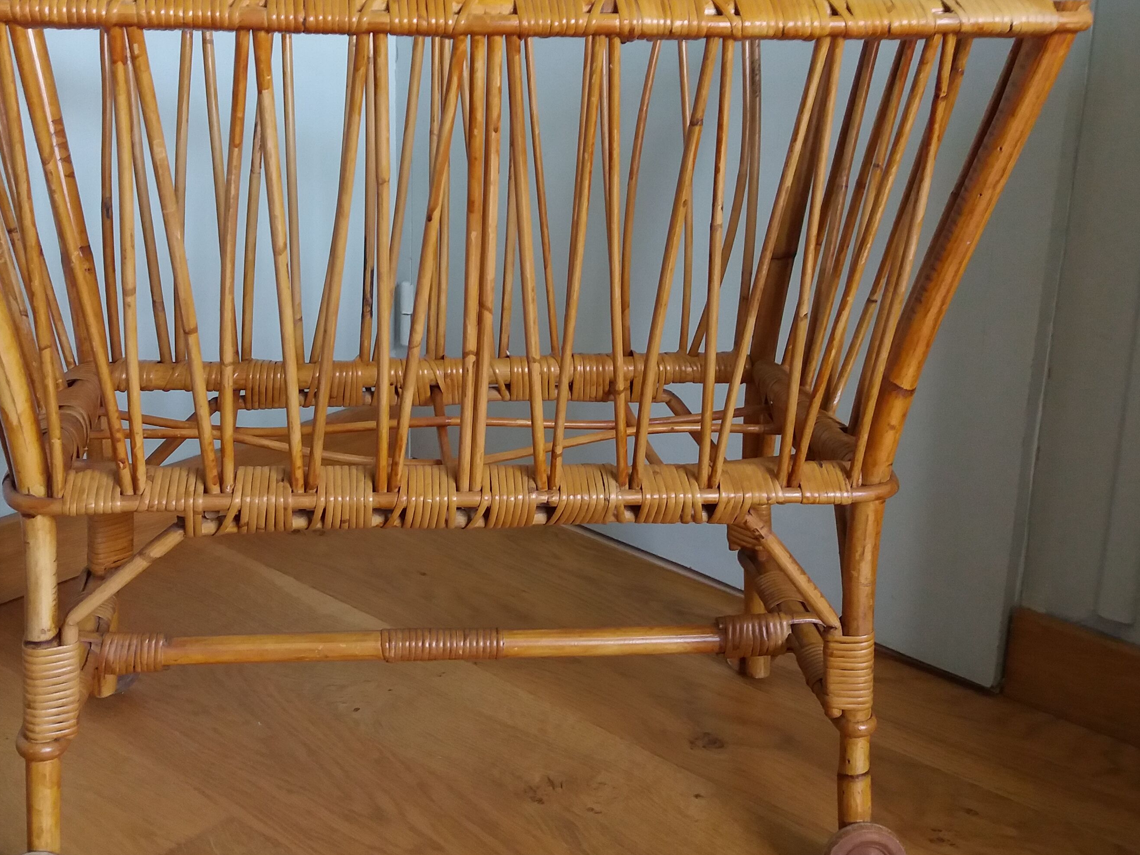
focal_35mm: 44
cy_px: 338
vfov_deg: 32.8
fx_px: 1449
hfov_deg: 42.8
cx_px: 475
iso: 160
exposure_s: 1/25
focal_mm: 3.7
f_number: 1.9
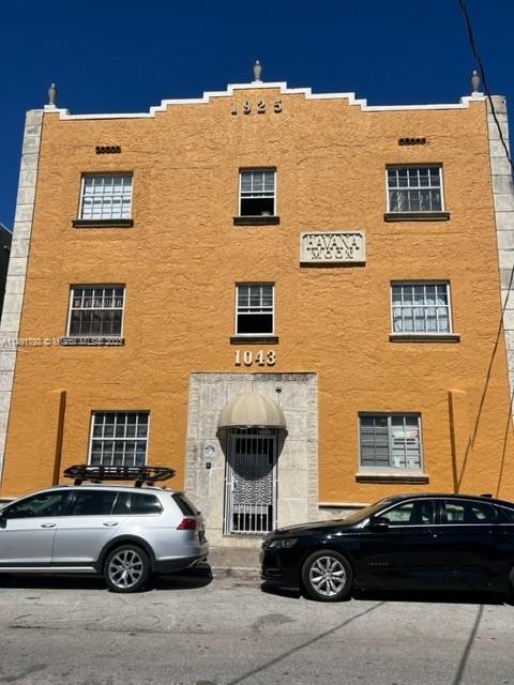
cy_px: 342
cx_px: 257
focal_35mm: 26
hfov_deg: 53.1
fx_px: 515
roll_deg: -2.9
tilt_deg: +14.2
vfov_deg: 67.3
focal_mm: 5.7
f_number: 1.5
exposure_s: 1/10309
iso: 50
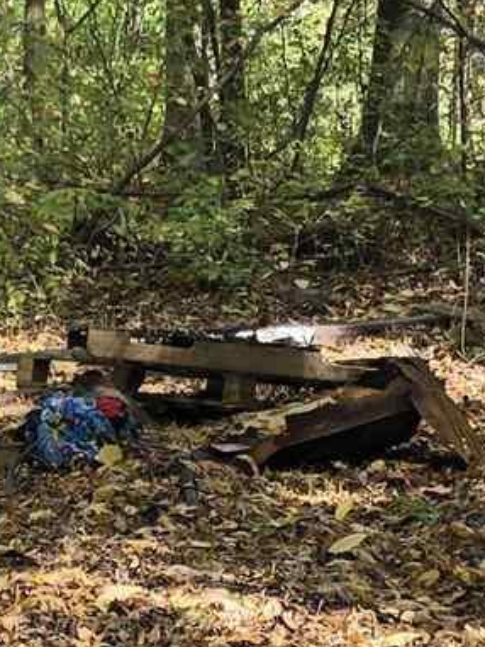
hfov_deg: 10.5
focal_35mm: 139
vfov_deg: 14.2
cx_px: -76
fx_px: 2595
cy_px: 234
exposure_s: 1/359
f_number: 1.4
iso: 25
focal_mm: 6.5
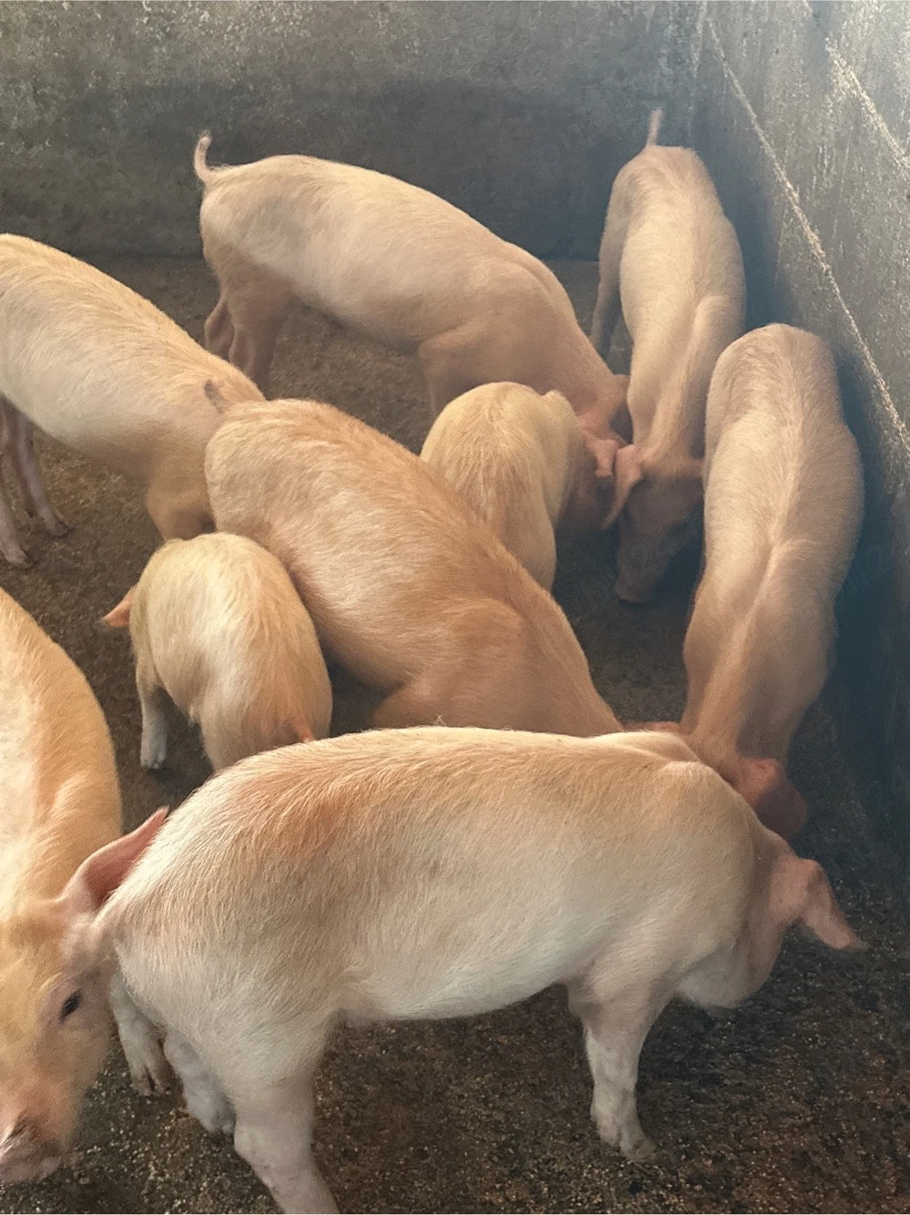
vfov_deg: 39.7
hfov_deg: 30.3
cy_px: 608
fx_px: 1683
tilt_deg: -35.7
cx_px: 455
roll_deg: -2.7
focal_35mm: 48
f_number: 1.78
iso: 500
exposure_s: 1/40
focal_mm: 6.86
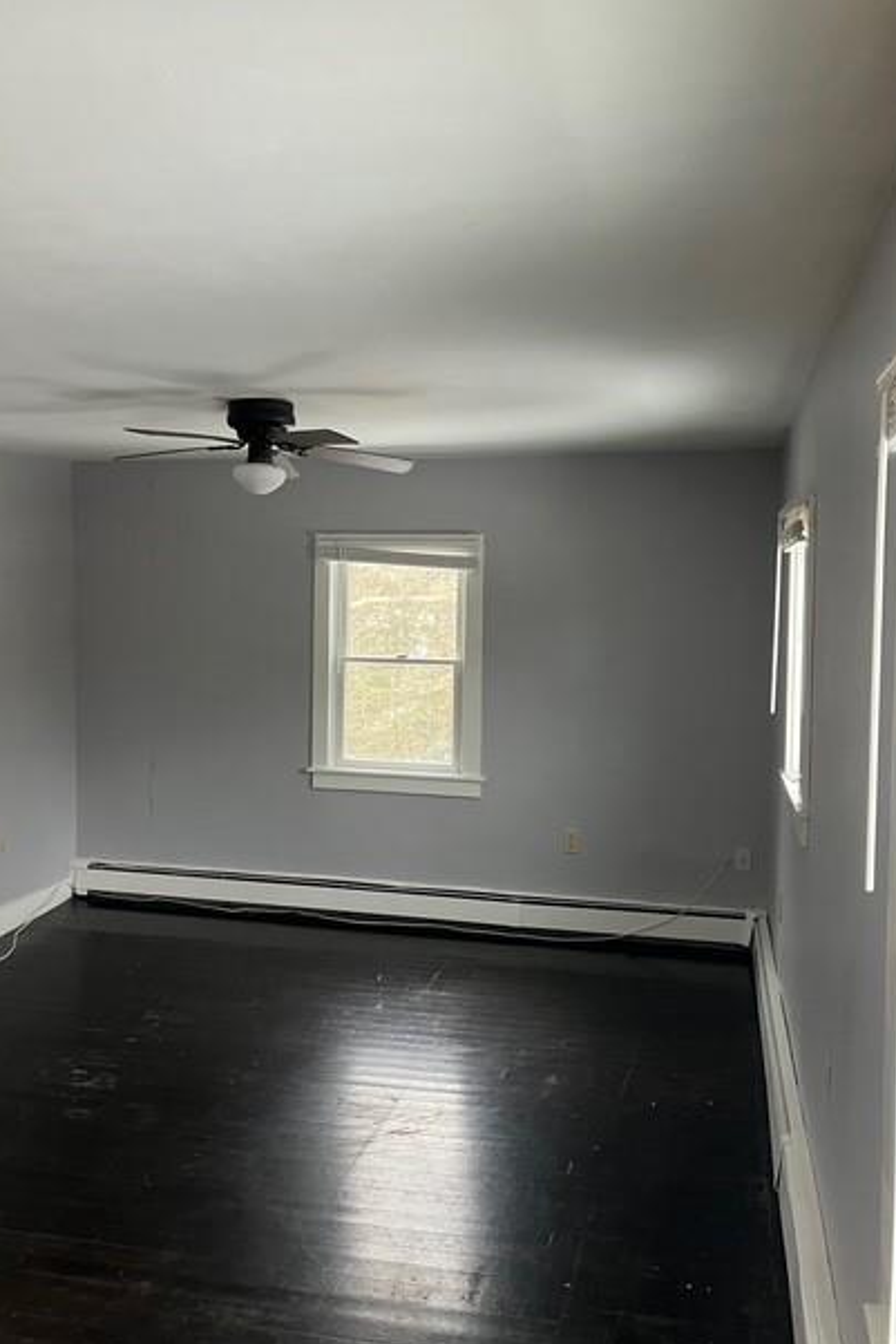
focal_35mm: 31
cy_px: 673
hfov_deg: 42.3
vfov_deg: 60.3
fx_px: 1157
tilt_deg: -3.8
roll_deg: -1.5
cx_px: 391
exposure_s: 1/60
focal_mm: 3.99
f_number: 1.8
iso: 200
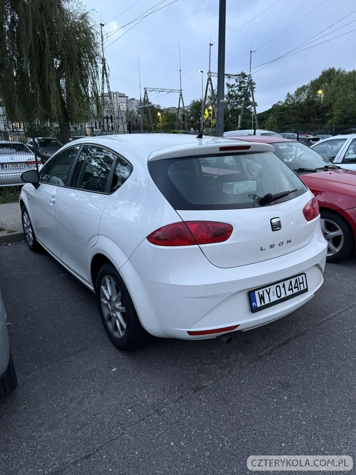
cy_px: 238
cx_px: 178
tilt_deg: -14.9
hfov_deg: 56.8
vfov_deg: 71.6
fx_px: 329
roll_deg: +0.4
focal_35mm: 24
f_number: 1.78
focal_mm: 6.76
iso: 800
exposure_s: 1/50
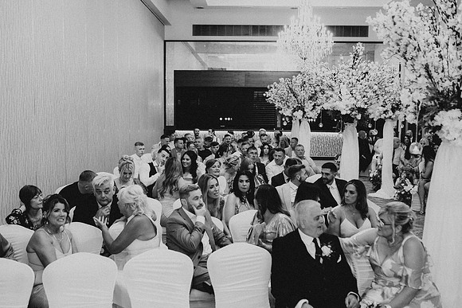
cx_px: 231
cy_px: 154
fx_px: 471
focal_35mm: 37
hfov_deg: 52.3
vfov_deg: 36.3
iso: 2000
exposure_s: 1/200
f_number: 2.2
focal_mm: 35
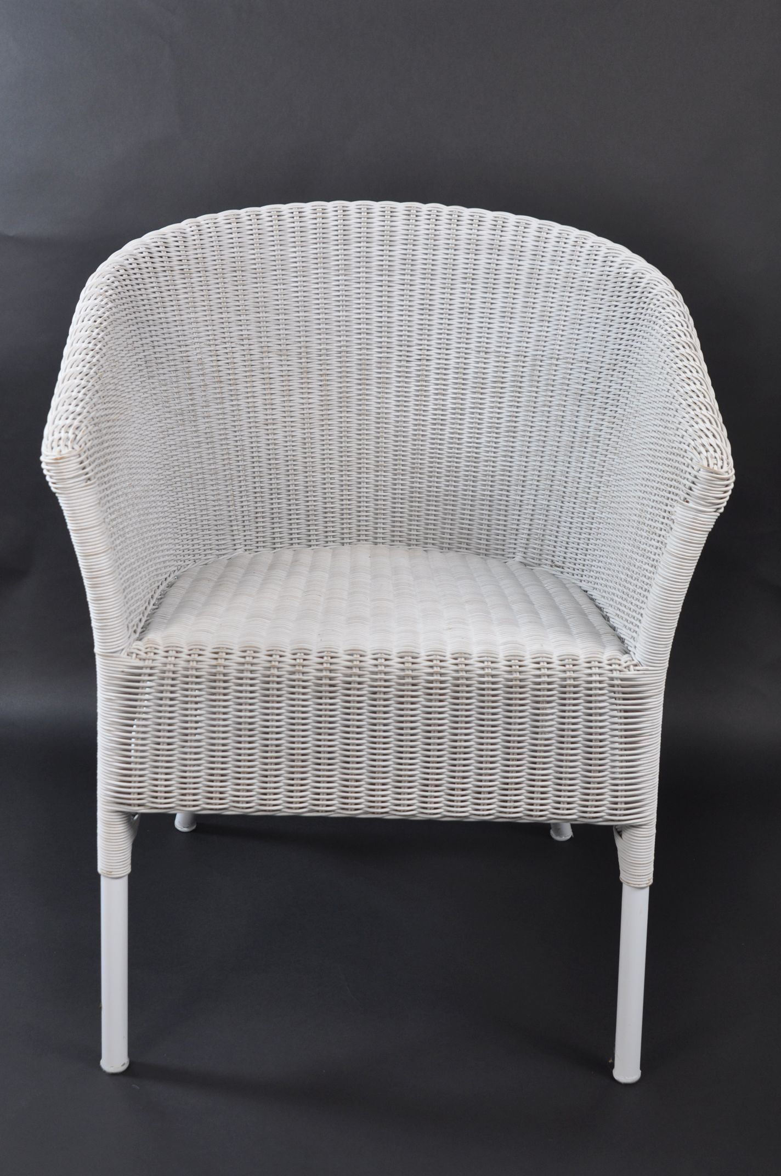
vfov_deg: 43.7
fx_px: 1468
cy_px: 588
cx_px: 390
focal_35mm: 45
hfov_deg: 29.8
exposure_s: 1/100
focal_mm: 30
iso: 400
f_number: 5
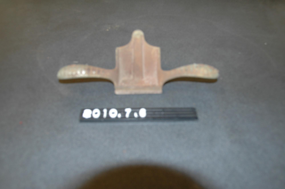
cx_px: 142
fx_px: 261
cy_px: 94
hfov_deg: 57.3
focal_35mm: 33
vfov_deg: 39.9
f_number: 3.8
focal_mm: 22
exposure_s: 1/60
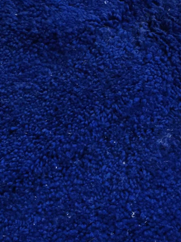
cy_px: 147
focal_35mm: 98
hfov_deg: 15.1
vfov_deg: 20.0
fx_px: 684
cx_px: 96
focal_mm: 4.15
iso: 200
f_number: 2.2
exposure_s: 1/33
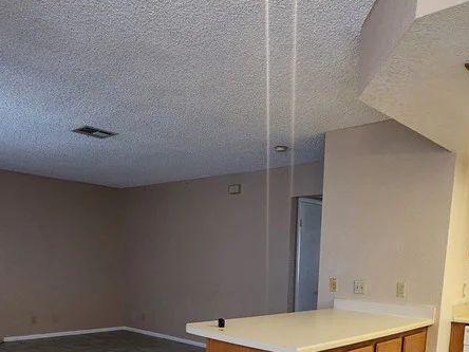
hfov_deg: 59.4
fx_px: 406
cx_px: 286
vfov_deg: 41.4
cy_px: 344
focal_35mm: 30
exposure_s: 1/60
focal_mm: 2.2
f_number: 2.2
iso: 200
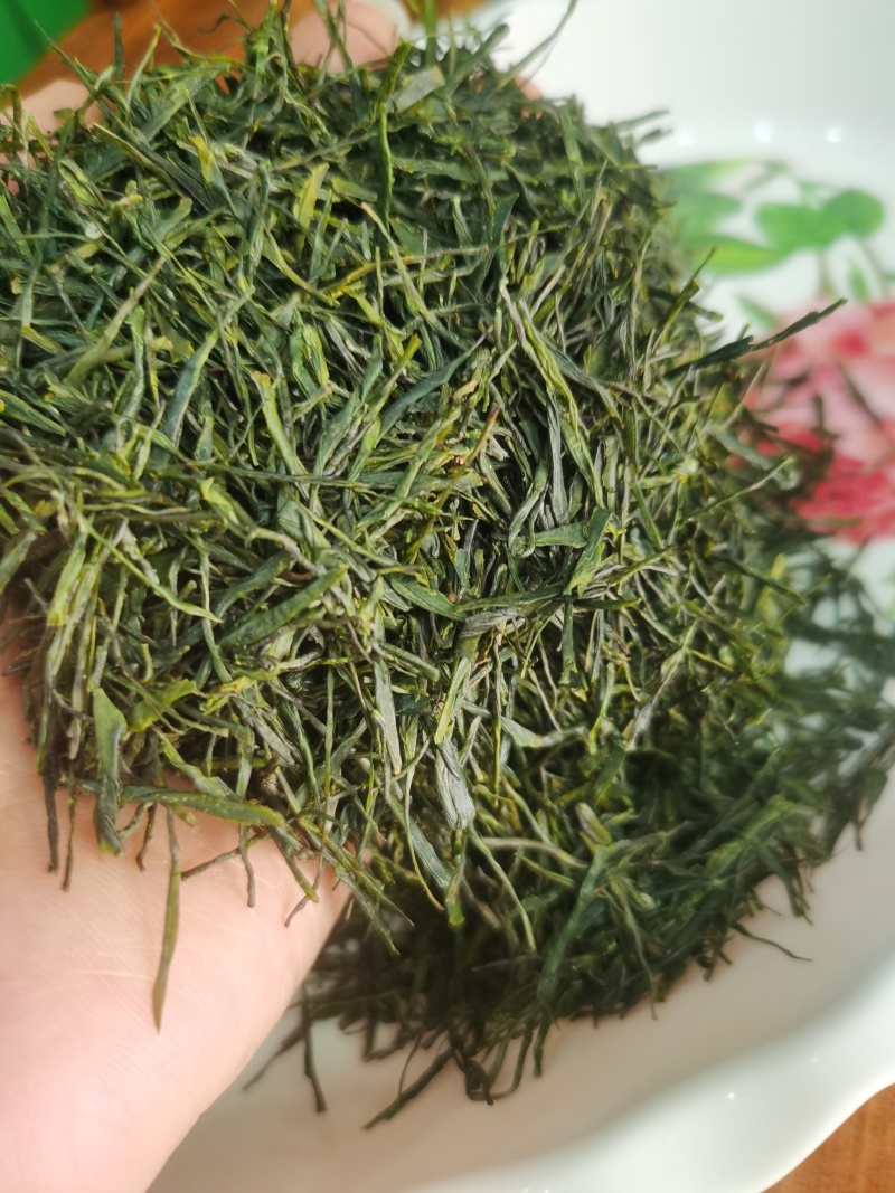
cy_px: 596
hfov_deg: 51.3
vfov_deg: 65.3
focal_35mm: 27
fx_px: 931
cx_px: 448
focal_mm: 5.58
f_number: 1.8
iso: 200
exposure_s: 1/50
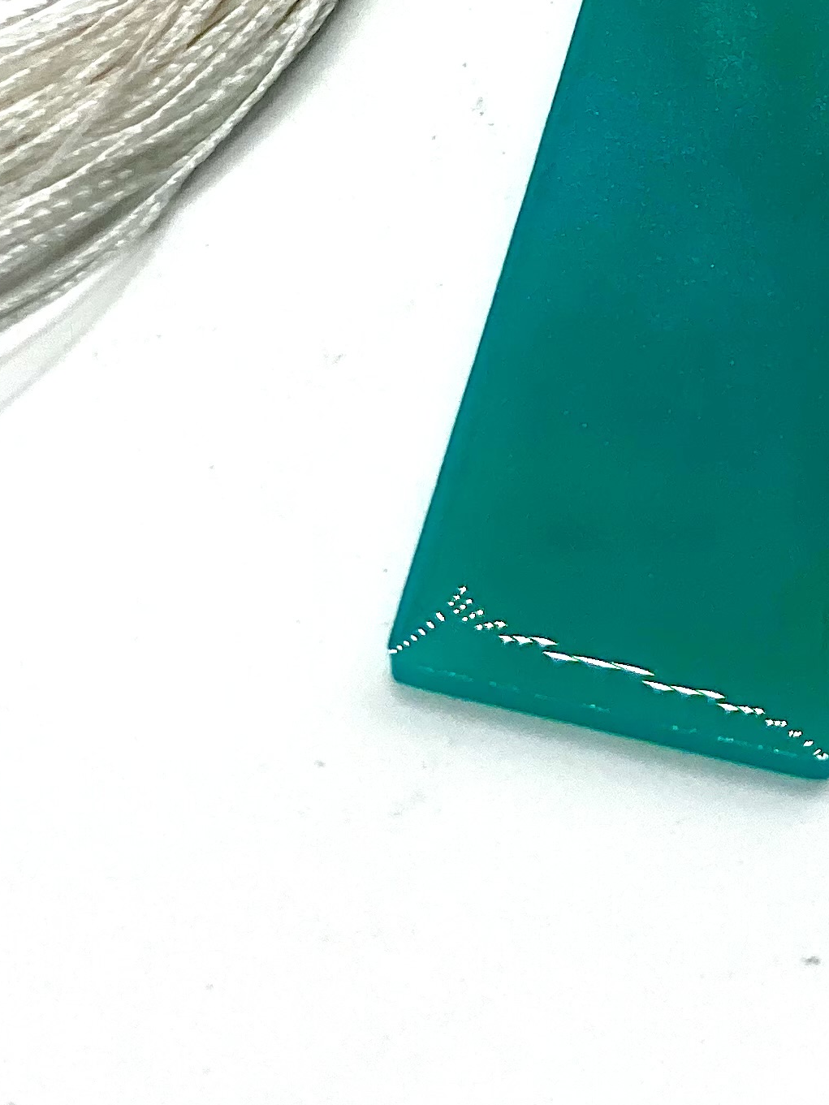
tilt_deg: -60.7
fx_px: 4917
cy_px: 110
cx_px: 709
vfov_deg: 12.7
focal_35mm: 154
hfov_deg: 9.6
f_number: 2
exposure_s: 1/1115
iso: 20
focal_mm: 6
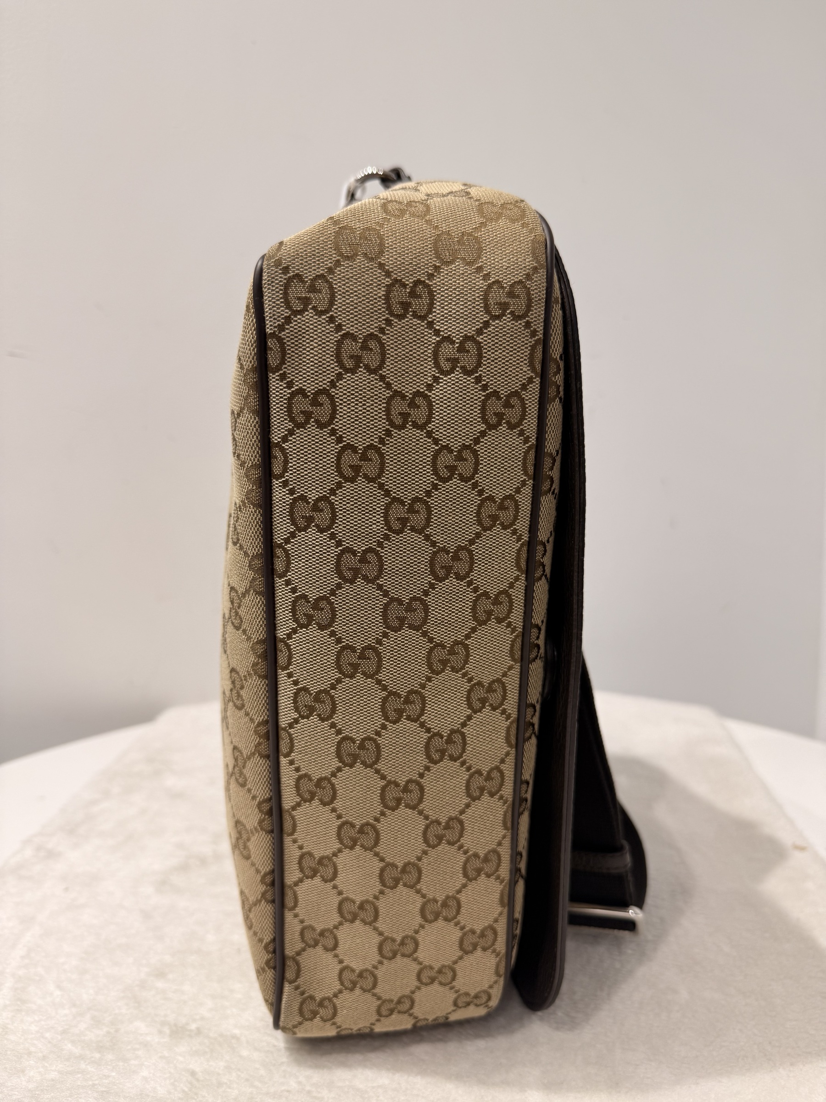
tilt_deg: -7.8
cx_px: 413
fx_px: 764
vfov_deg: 71.6
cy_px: 551
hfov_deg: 56.8
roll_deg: +1.7
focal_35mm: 24
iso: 100
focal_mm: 6.76
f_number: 1.78
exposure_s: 1/100
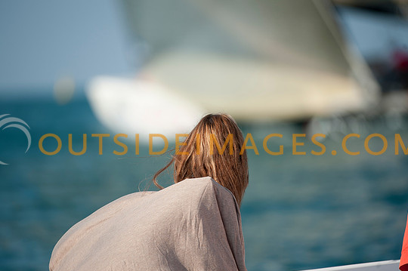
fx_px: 4869
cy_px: 140
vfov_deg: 3.2
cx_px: 201
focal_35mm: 430
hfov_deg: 4.8
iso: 250
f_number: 4
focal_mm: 400
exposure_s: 1/1000
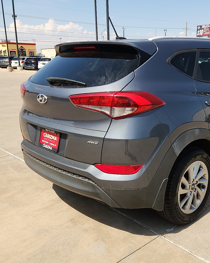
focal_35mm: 30
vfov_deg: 58.8
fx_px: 233
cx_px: 149
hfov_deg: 47.3
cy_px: 131
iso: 50
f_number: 1.8
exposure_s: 1/1250
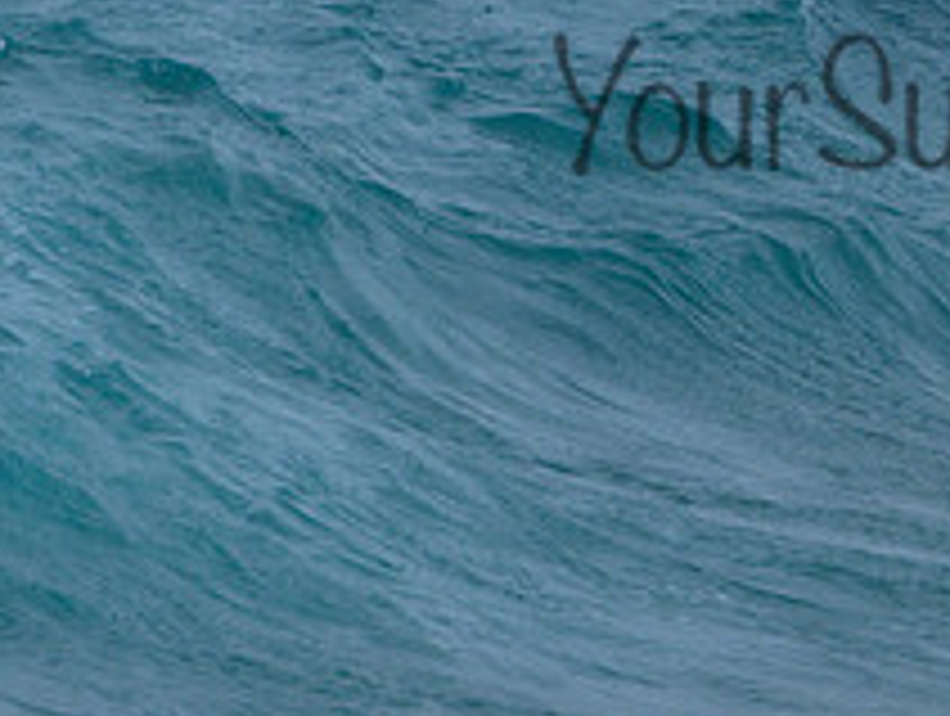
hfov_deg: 1.4
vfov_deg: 1.0
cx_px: 998
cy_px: 37
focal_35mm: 1452
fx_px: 39917
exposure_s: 1/2000
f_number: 9
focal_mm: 400
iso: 500
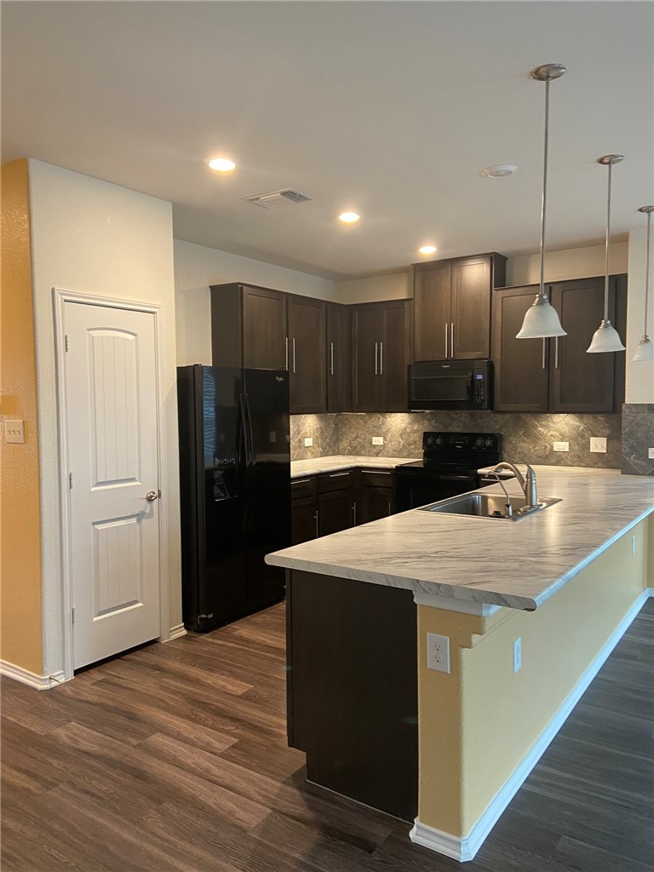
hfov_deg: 53.1
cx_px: 327
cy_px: 436
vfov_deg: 67.3
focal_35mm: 26
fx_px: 655
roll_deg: +0.1
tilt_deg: -3.1
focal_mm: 4.25
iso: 250
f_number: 1.8
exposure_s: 1/60
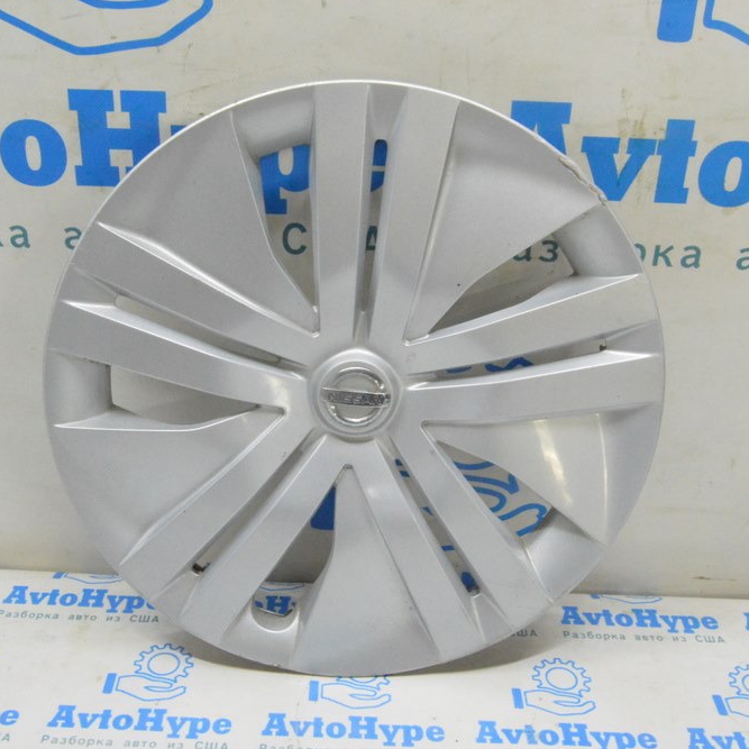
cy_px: 369
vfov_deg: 39.2
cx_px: 347
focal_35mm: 43
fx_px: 1053
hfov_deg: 39.1
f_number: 20
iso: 6400
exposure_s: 1/20
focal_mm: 22
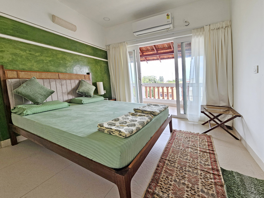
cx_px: 132
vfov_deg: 89.9
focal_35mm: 13
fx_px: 99
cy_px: 99
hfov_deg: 106.2
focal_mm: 2.2
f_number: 2.2
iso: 64
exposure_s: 1/100
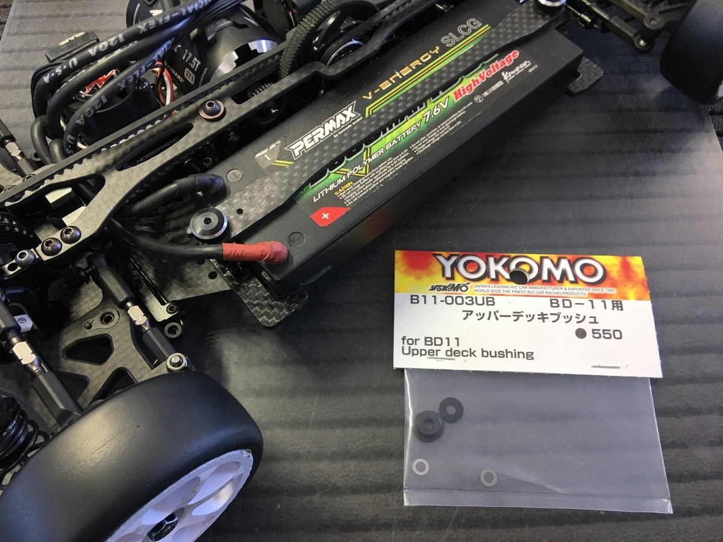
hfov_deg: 61.7
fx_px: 606
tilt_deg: -62.6
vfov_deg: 48.2
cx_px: 362
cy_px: 271
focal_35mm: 29
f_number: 2.2
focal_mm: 4.15
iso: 25
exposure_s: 1/30
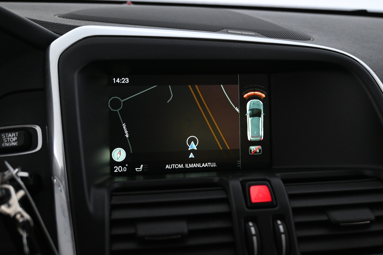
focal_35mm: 38
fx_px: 399
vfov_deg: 35.5
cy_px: 128
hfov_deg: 51.3
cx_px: 192
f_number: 4.2
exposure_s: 1/40
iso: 2800
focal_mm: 25
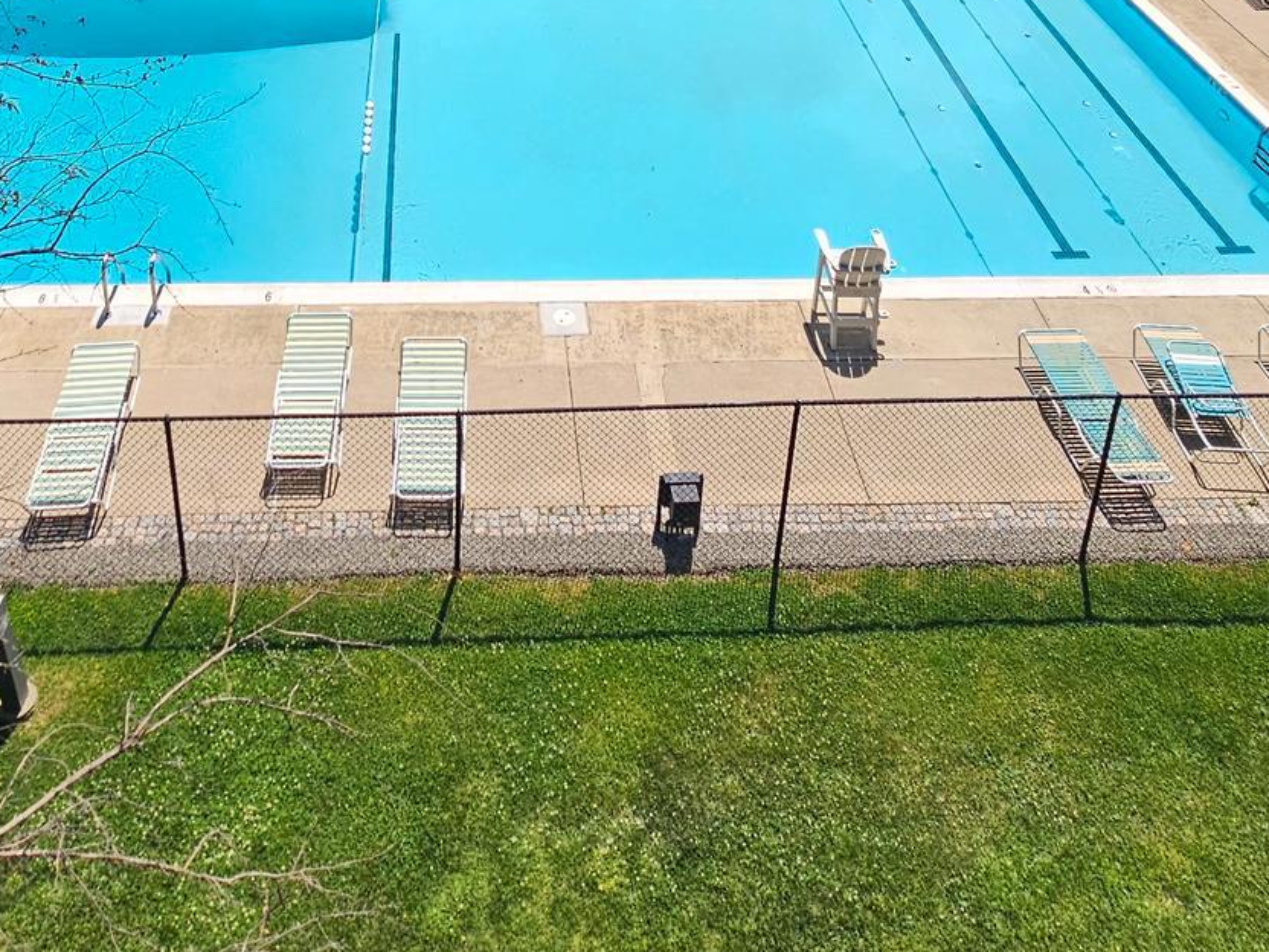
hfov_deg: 56.3
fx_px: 1173
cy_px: -143
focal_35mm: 32
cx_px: 502
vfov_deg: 36.1
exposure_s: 1/1994
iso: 50
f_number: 2.2
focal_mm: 2.2
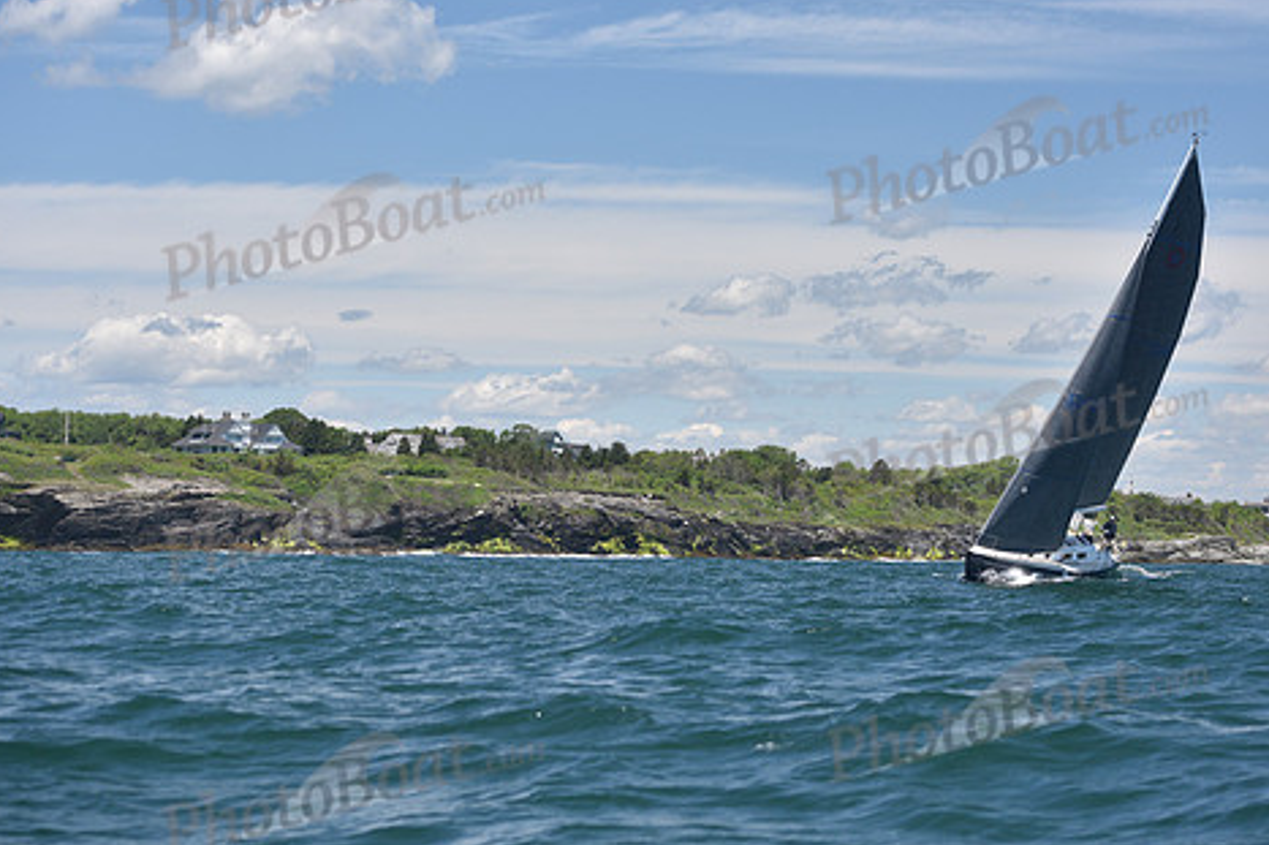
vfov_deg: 15.7
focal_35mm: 87
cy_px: 333
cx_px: 687
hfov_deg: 23.4
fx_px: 3066
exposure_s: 1/1000
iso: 200
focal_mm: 70
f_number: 4
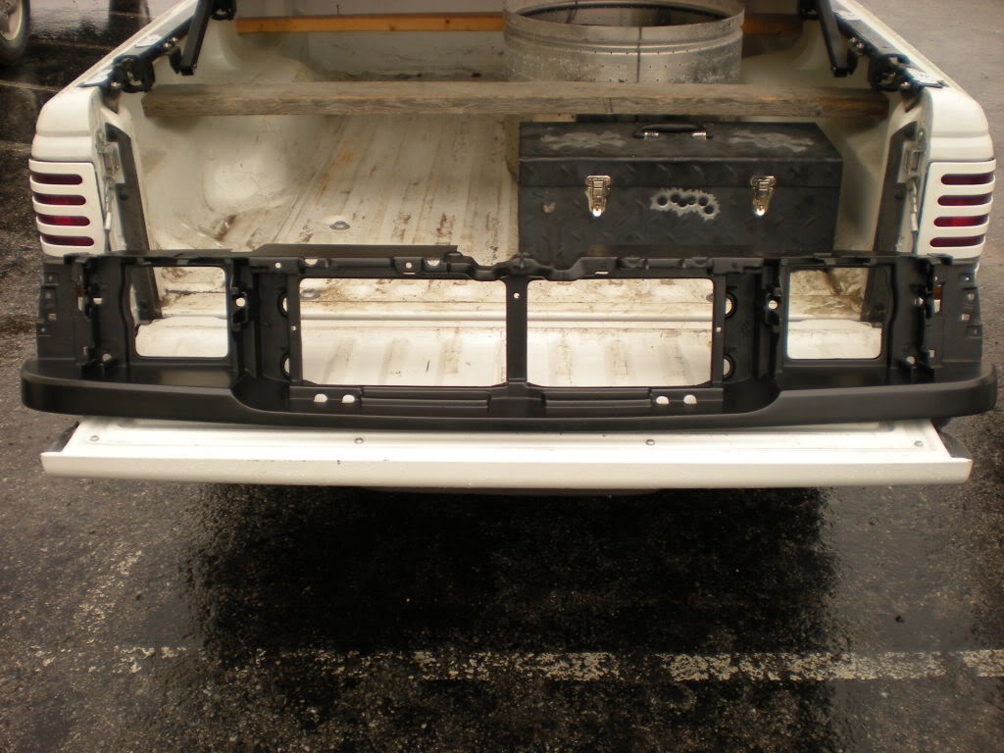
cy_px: 376
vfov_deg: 37.7
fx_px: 1102
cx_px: 502
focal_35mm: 38
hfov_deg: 49.0
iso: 64
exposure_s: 1/143
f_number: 3.1
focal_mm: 6.3
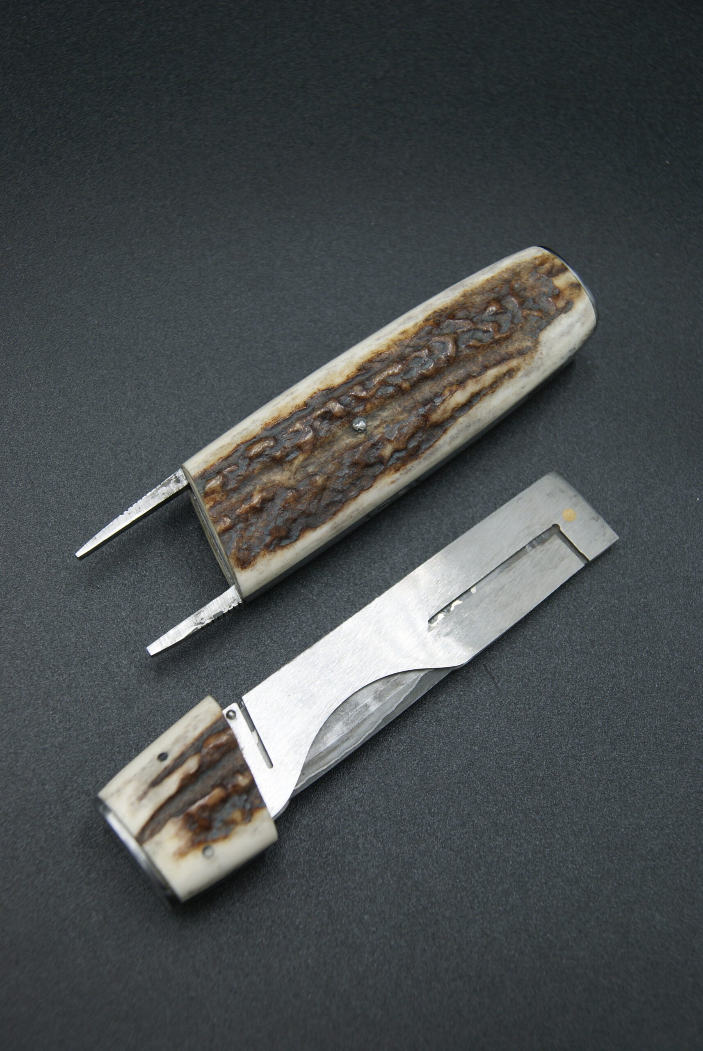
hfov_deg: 29.9
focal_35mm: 45
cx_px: 352
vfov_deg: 43.6
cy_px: 526
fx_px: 1314
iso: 100
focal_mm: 30
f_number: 5.6
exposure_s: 1/60
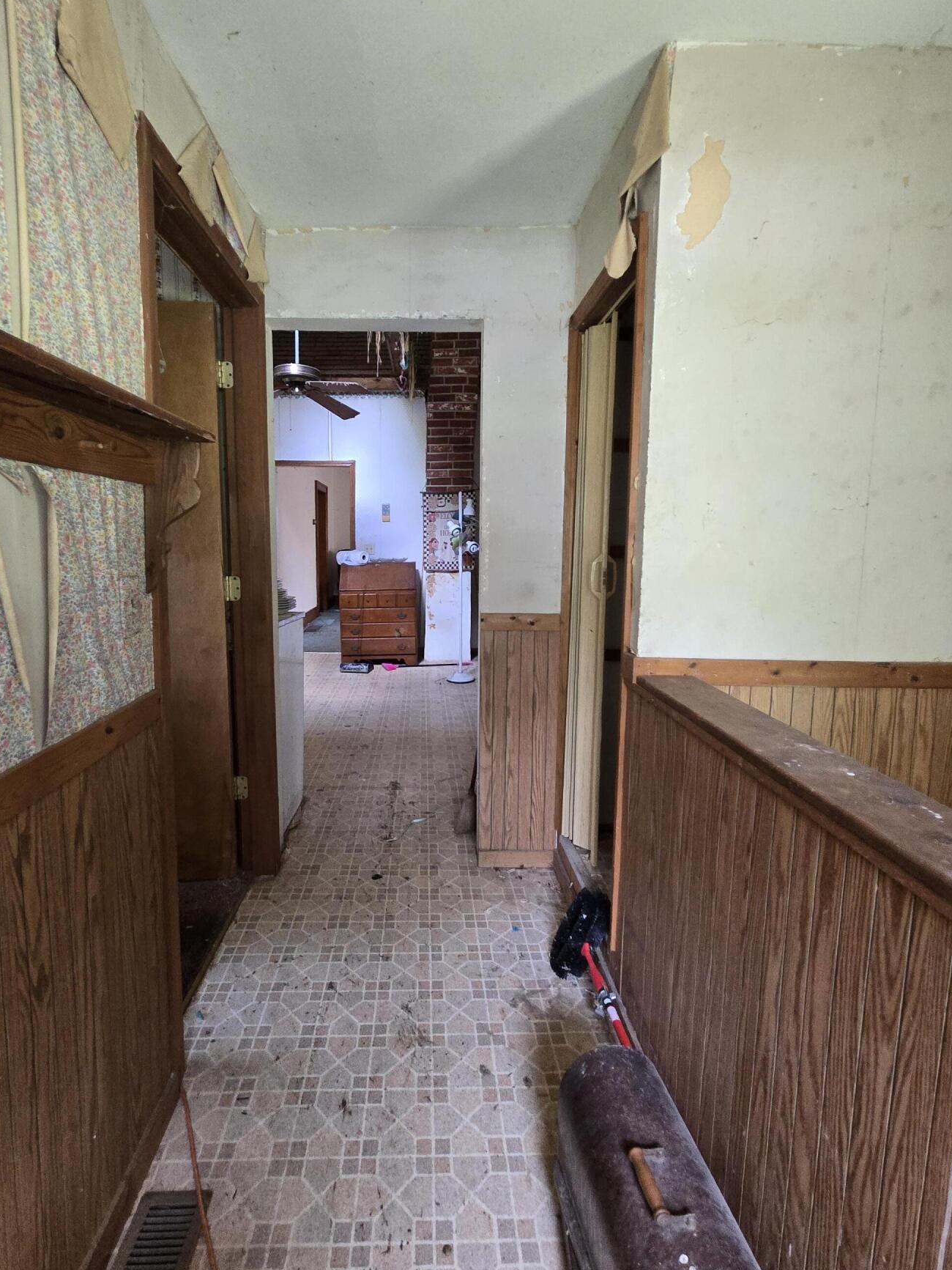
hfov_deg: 81.5
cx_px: 430
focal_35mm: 15
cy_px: 610
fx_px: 550
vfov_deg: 98.1
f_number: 2.2
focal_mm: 2.2
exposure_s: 1/60
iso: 640
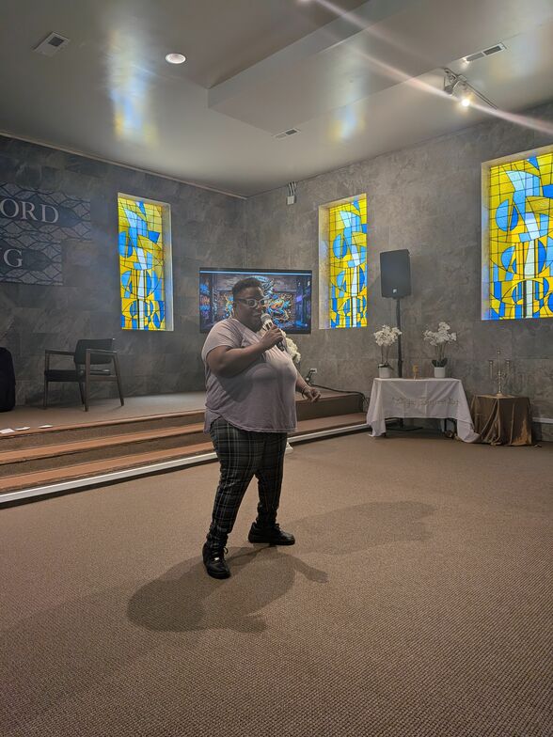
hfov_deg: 56.8
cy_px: 368
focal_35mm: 24
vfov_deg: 71.6
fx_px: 511
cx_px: 276
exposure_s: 1/1151
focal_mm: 4.53
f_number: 1.7
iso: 26
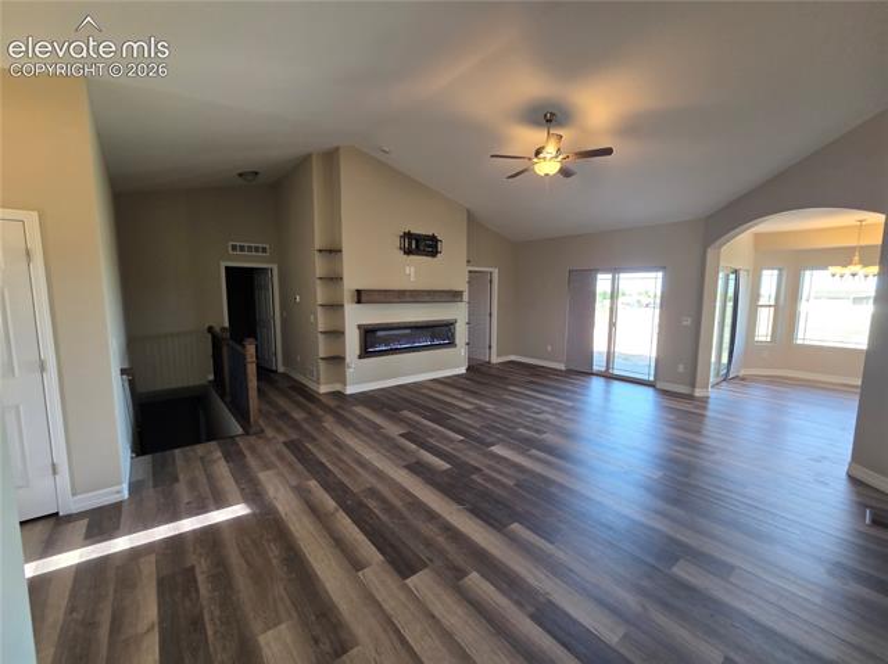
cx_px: 444
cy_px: 332
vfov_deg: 89.8
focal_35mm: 13
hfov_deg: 106.2
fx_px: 333
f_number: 2.2
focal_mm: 2.2
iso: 80
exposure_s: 1/30
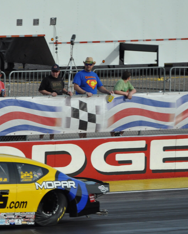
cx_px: -24
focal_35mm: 595
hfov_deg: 2.6
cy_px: 147
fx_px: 4138
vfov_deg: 3.3
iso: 400
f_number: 6.3
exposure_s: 1/1600
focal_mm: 220
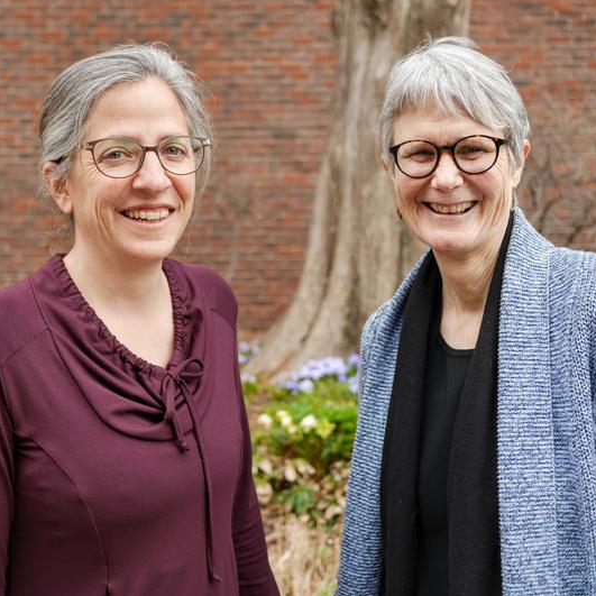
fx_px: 935
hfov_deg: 35.3
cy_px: 295
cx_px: 276
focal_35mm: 48
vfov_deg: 35.4
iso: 200
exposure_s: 1/500
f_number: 2
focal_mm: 20
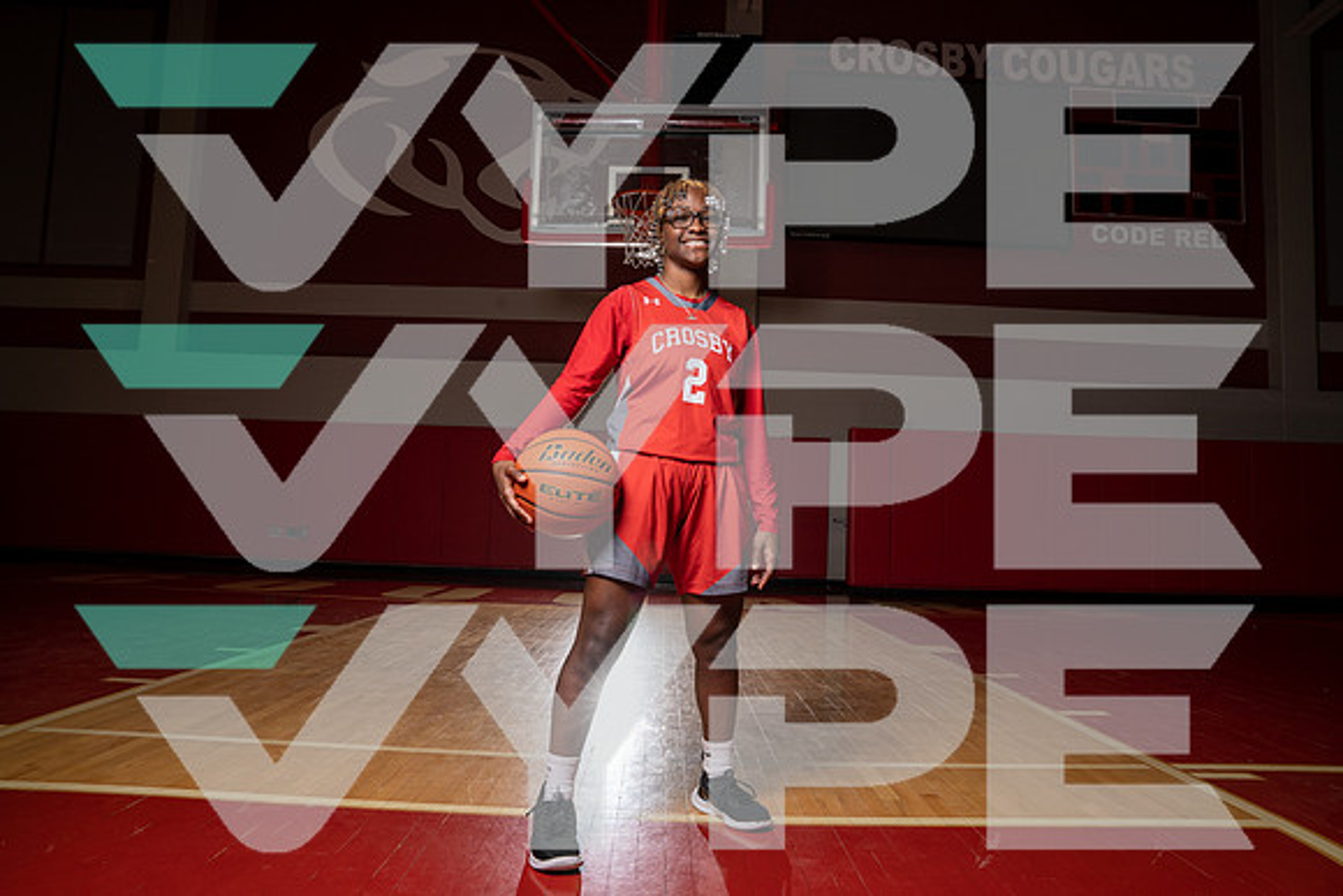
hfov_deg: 73.7
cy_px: 448
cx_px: 672
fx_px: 896
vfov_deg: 53.2
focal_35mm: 24
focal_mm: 24
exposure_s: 1/250
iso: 400
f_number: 9
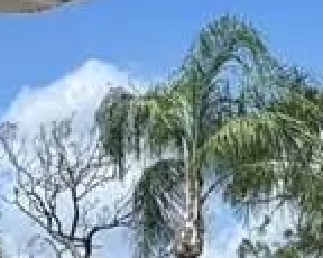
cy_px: 642
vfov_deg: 7.9
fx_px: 1720
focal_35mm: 180
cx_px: 38
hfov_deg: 10.7
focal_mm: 5.96
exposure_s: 1/4255
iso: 50
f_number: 1.6
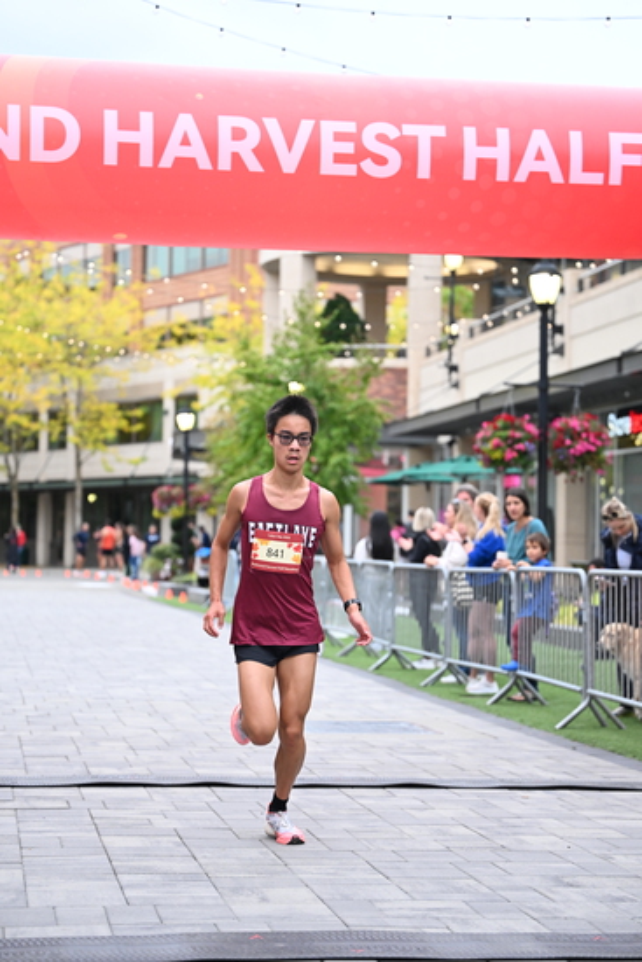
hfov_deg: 18.0
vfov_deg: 26.6
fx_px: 2032
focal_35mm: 76
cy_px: 481
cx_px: 321
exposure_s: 1/800
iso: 1600
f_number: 2.8
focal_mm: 76
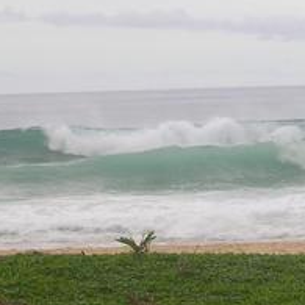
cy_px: 227
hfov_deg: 6.6
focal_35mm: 262
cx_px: 348
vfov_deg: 6.7
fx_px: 2612
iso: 50
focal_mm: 15.9
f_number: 4.6
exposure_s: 1/250
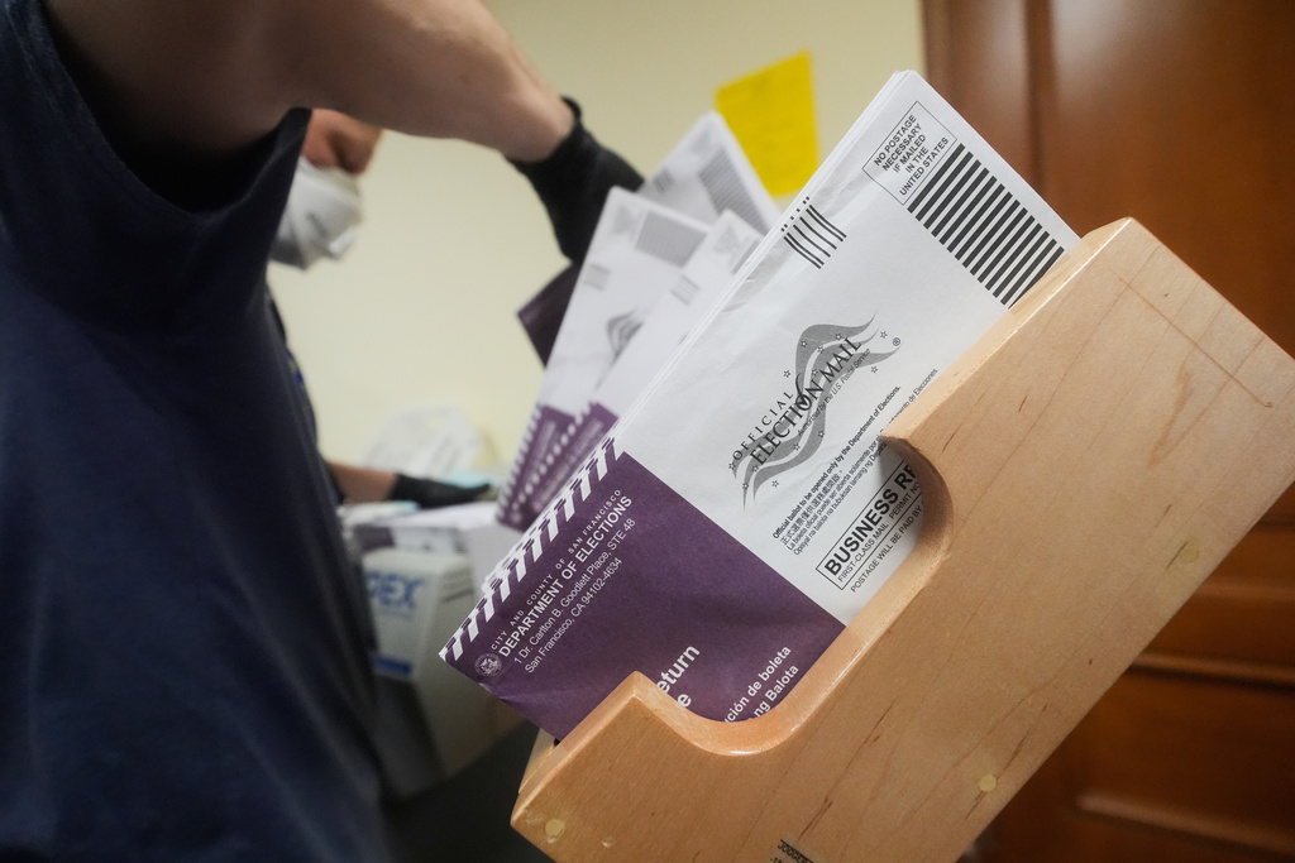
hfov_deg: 96.7
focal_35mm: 16
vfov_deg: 73.8
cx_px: 648
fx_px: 576
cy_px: 432
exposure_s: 1/320
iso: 5000
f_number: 3.5
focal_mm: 16
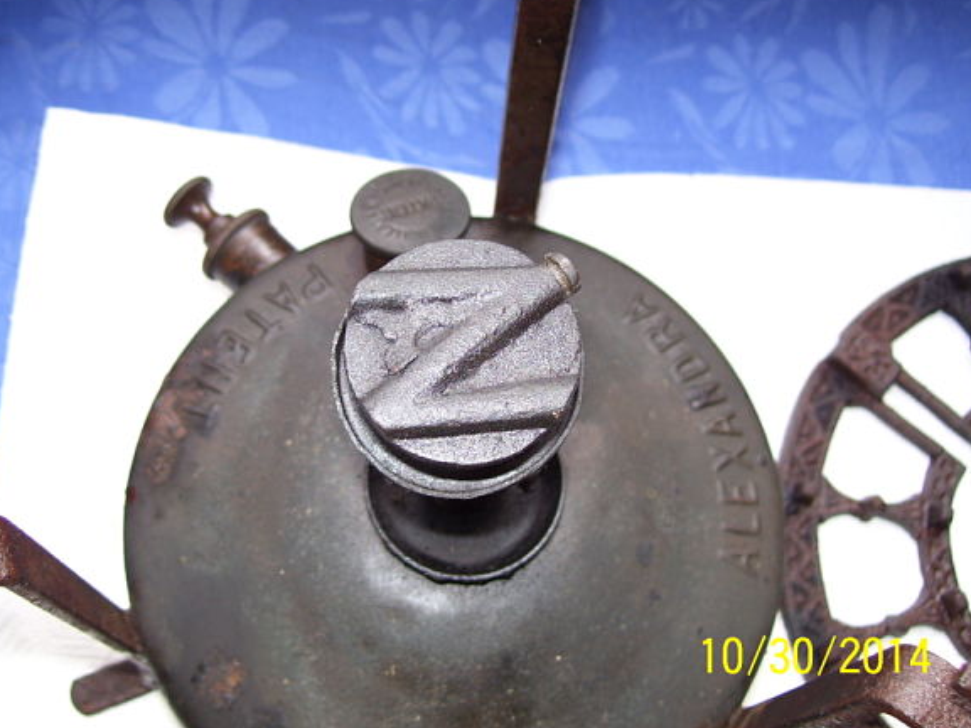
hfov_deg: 46.8
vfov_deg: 36.0
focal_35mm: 40
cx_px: 447
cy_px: 352
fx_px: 1122
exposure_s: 1/60
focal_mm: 6
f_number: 2.7
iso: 80
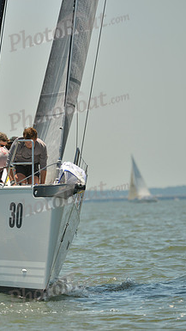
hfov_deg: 2.3
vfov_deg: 4.1
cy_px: 166
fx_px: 4561
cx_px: -35
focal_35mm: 521
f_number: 6.3
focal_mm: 330
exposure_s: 1/1250
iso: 200
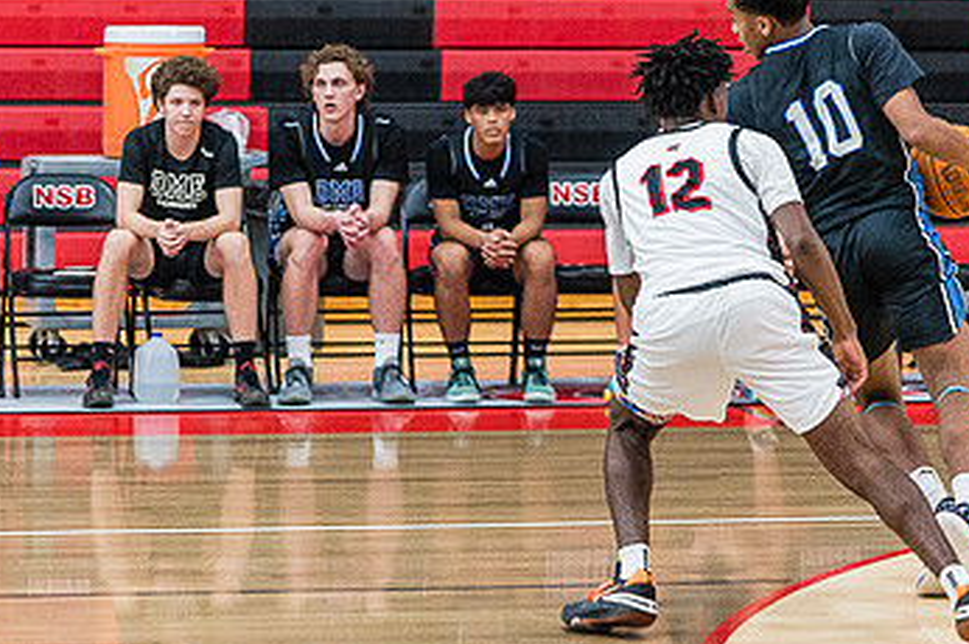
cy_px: 308
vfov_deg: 6.8
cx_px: 611
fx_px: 5405
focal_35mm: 201
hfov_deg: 10.2
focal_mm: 120
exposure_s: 1/320
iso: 5000
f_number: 4
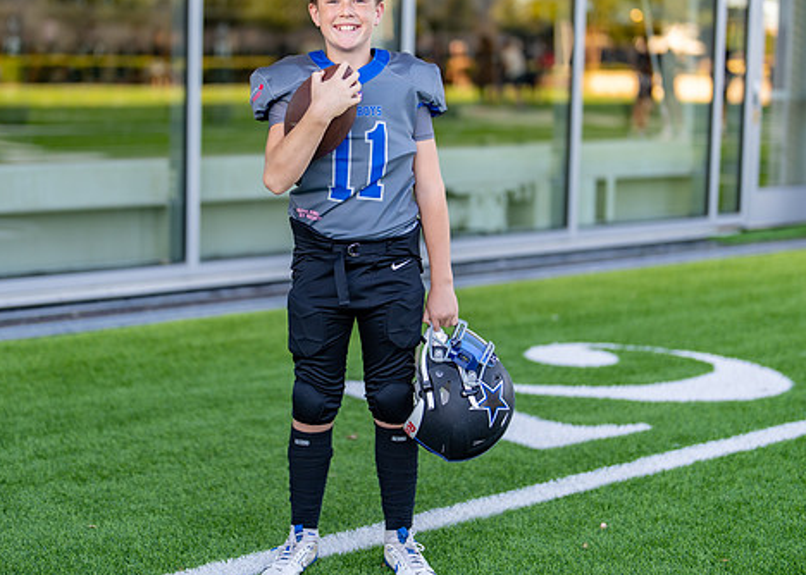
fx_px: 1602
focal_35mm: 70
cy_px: 211
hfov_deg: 28.2
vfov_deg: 20.3
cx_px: 364
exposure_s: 1/640
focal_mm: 50
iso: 100
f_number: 1.2
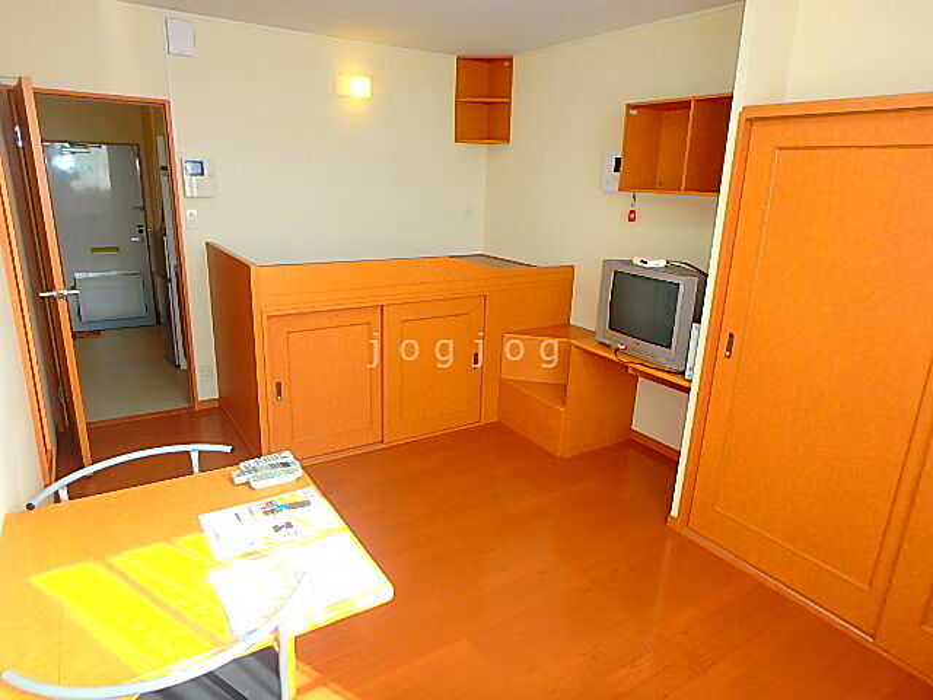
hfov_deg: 79.0
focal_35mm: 21
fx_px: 566
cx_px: 466
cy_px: 350
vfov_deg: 63.4
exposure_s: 1/60
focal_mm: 3.7
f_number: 3.5
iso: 200
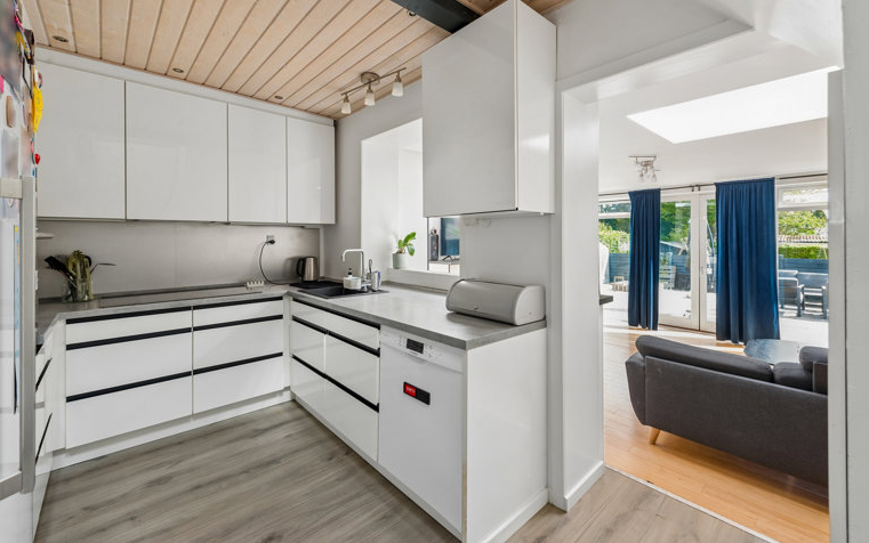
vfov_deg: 74.6
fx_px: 355
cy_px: 240
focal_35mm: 15
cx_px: 418
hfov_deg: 101.4
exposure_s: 1/6
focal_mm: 14
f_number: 10
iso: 250
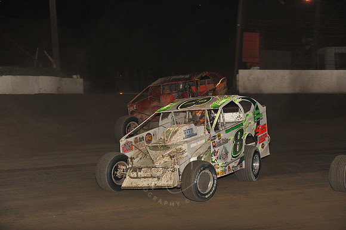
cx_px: 173
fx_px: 1009
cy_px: 115
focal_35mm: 105
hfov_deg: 19.5
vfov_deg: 13.0
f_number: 6.3
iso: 1250
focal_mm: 105
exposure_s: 1/320
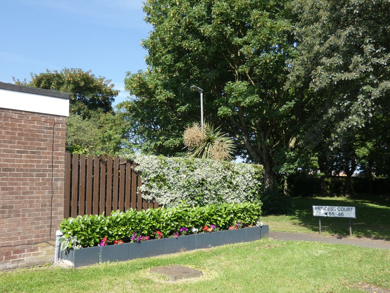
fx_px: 372
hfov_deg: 55.4
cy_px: 146
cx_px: 195
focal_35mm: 33
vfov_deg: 42.9
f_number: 3.4
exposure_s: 1/500
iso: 80
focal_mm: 6
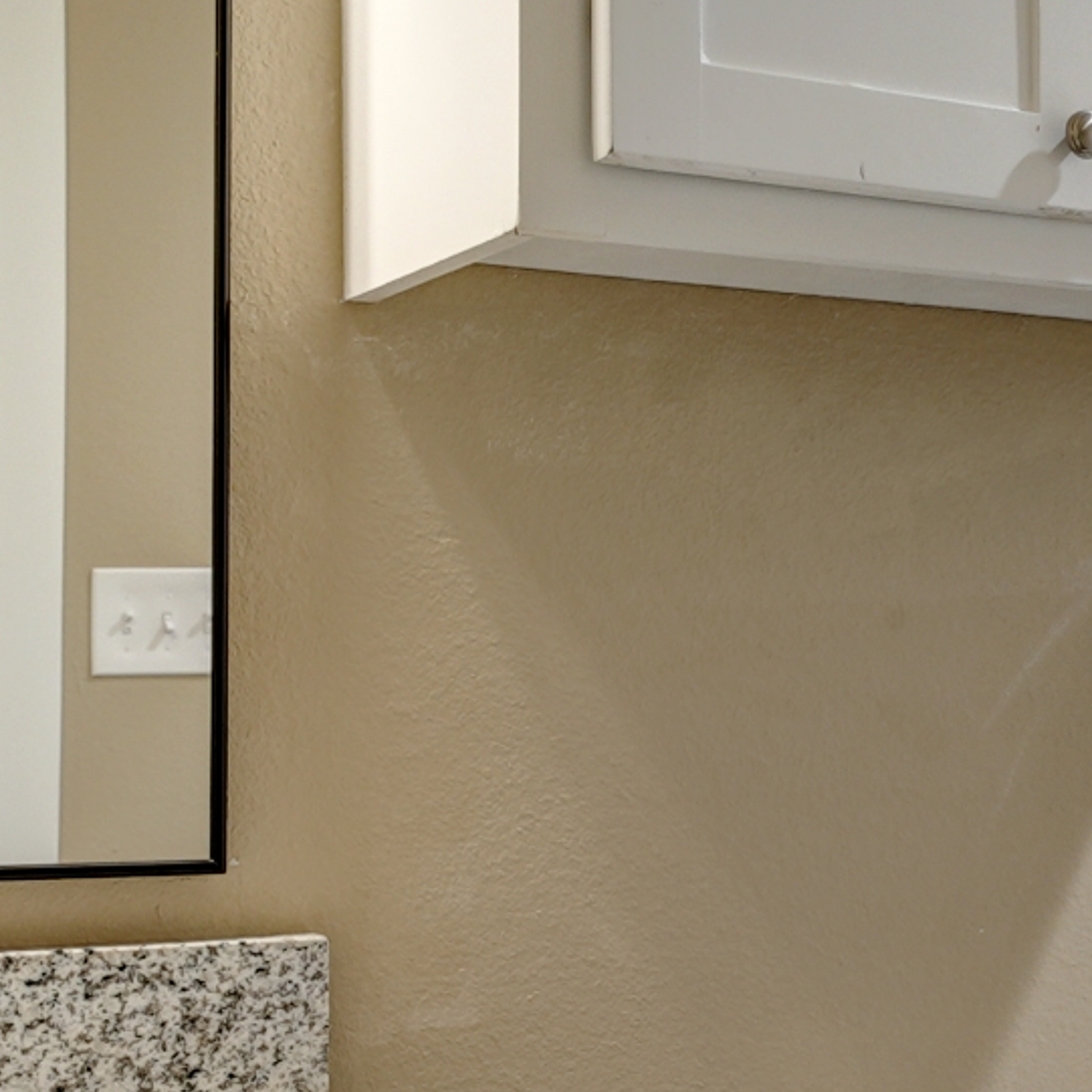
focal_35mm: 74
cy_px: 732
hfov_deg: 22.7
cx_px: 1017
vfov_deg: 23.3
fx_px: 2641
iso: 320
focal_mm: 20
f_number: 8
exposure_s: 1/15
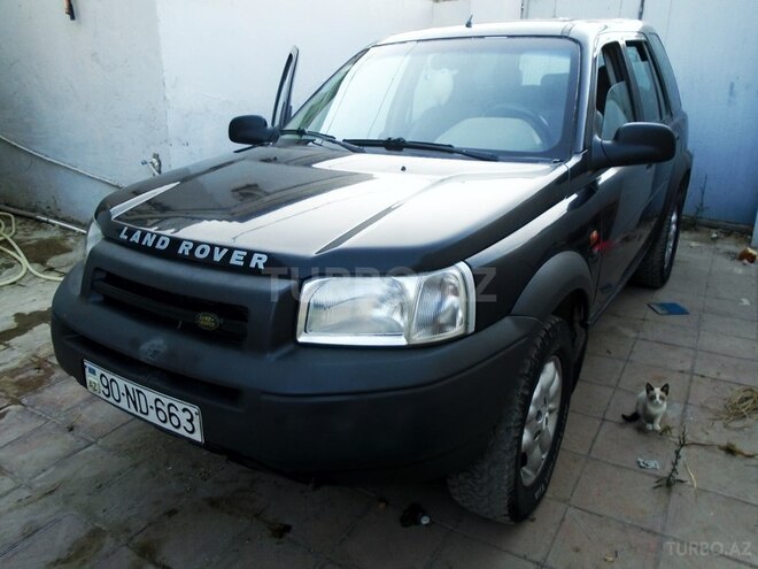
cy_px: 284
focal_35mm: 26
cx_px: 379
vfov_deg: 53.1
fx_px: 569
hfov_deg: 67.3
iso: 100
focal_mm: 4.6
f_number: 3.2
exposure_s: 1/60
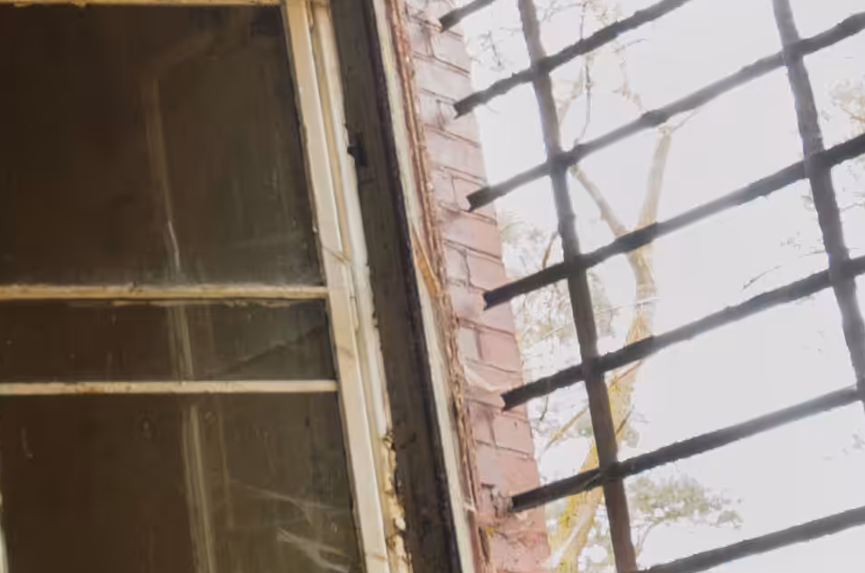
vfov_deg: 17.6
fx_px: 1846
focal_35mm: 77
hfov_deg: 23.9
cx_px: -186
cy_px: 382
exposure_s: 2
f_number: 8
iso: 100
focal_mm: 10
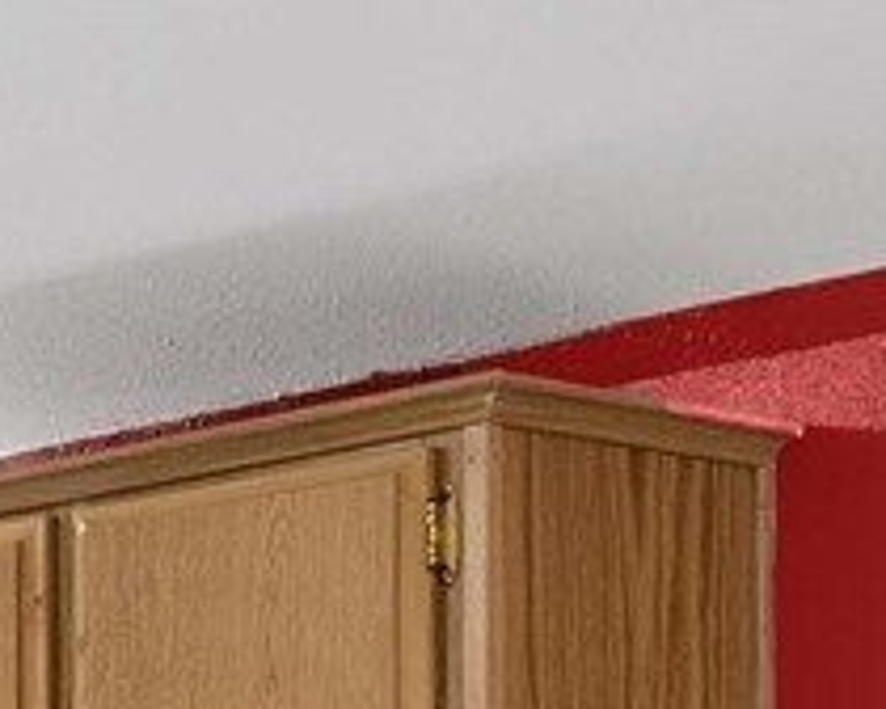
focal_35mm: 182
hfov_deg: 9.5
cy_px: 1342
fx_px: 4772
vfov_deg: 8.1
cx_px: -1171
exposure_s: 1/10
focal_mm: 24
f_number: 7.1
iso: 1000
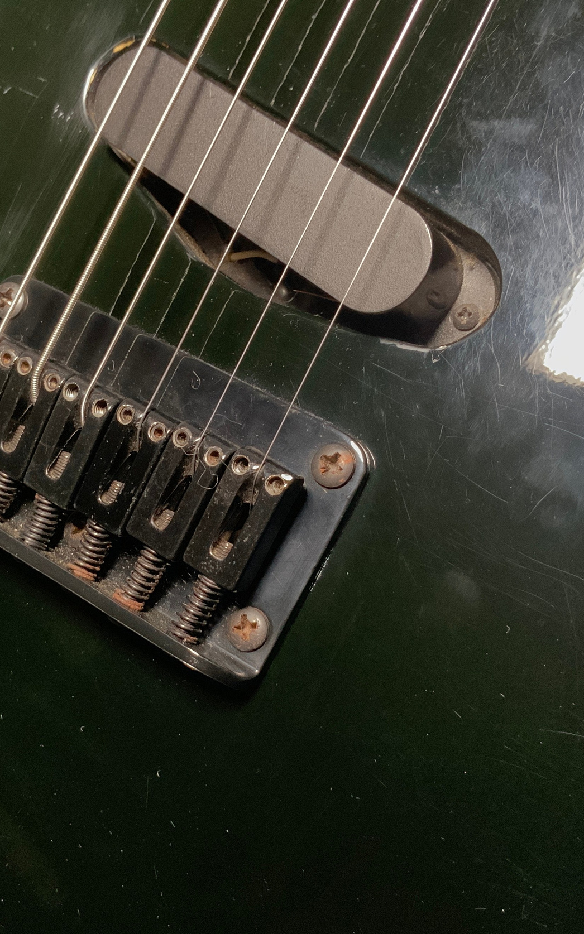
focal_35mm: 47
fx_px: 1197
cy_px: 507
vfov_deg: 42.6
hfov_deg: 27.3
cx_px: 204
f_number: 1.8
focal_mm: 3
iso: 250
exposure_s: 1/52
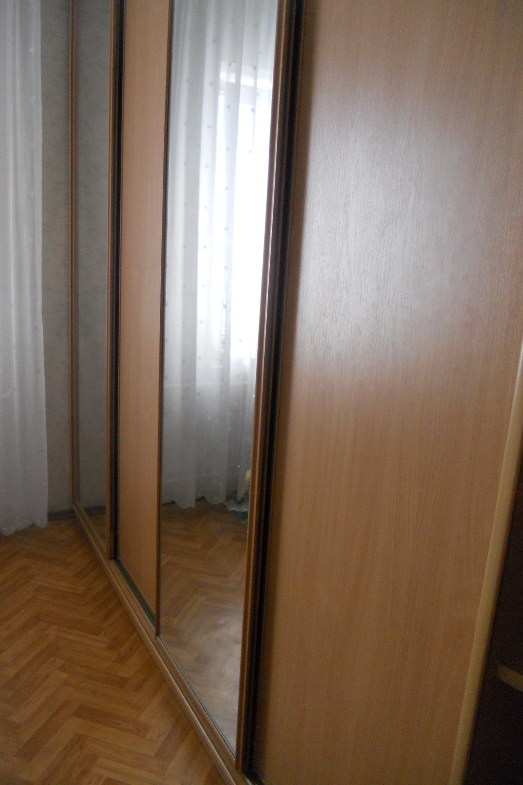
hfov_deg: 44.9
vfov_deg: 63.7
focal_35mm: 29
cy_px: 395
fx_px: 632
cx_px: 236
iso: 400
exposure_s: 1/80
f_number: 3.2
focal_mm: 4.9
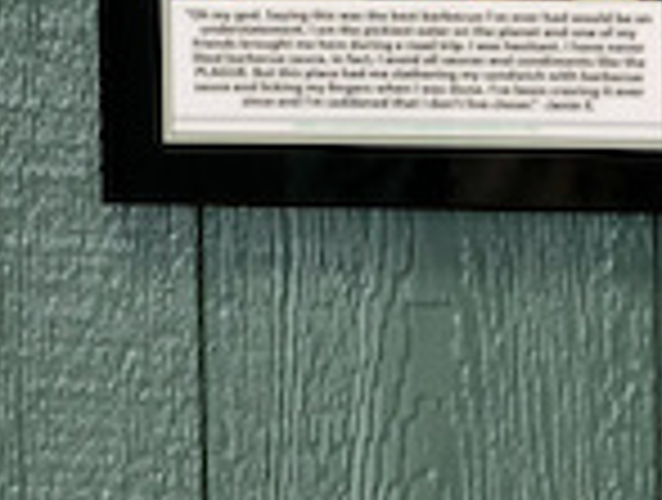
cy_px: -198
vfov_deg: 12.5
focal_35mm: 114
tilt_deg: -5.0
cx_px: 333
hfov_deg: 17.2
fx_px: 2185
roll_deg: +1.5
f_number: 1.8
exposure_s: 1/20
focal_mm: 4
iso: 40
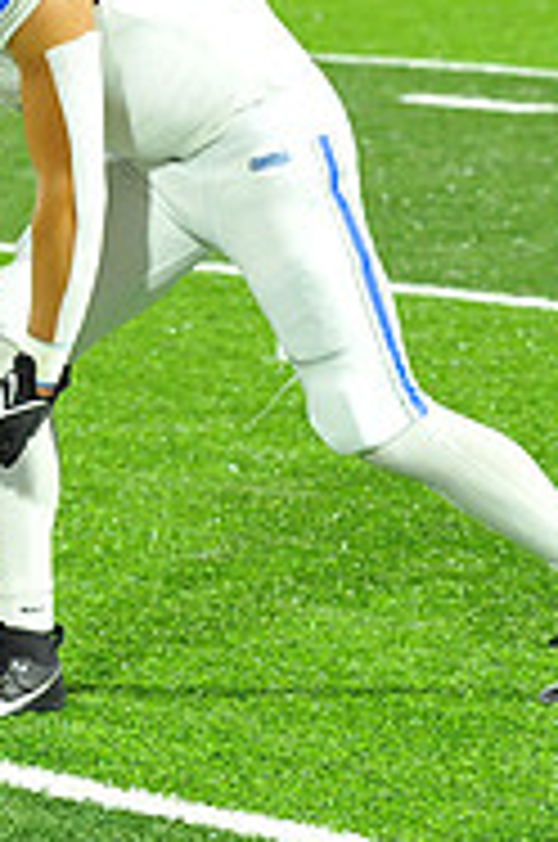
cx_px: -626
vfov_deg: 5.9
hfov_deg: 3.9
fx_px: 8121
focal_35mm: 348
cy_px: 126
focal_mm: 112
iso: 4000
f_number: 5.6
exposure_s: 1/160
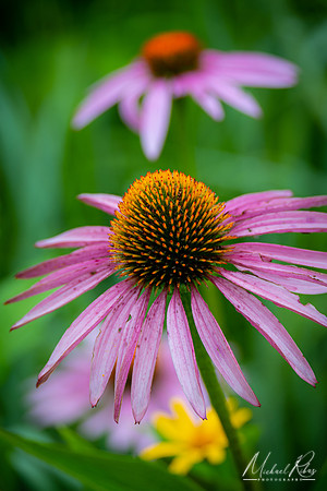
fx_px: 3065
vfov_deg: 9.1
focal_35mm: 225
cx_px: 164
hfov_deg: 6.1
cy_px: 246
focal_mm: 150
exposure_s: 1/30
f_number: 5.6
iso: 100
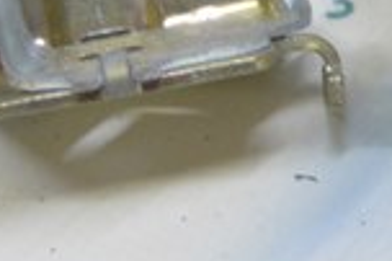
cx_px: 890
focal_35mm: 343
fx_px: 3731
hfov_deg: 5.8
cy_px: -340
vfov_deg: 3.9
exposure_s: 1/20
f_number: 5.6
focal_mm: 34
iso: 400
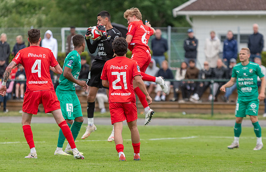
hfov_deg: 6.0
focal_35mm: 346
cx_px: 93
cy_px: 79
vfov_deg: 3.9
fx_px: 2529
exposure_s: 1/1250
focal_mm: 175
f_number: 3.2
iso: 500
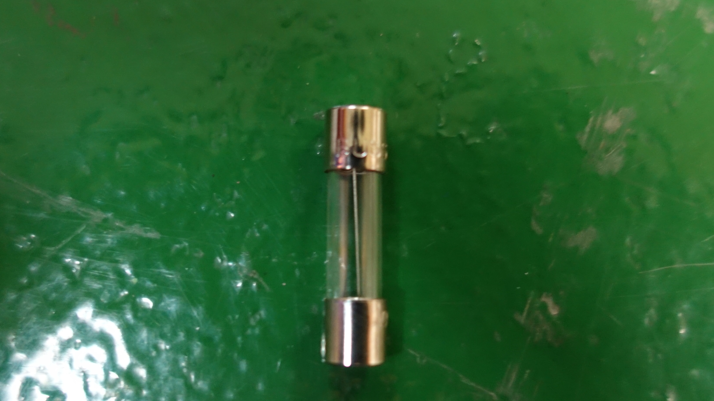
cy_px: 205
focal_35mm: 42
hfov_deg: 48.3
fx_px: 795
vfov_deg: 28.3
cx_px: 335
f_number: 1.8
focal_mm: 8.8
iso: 800
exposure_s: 1/20
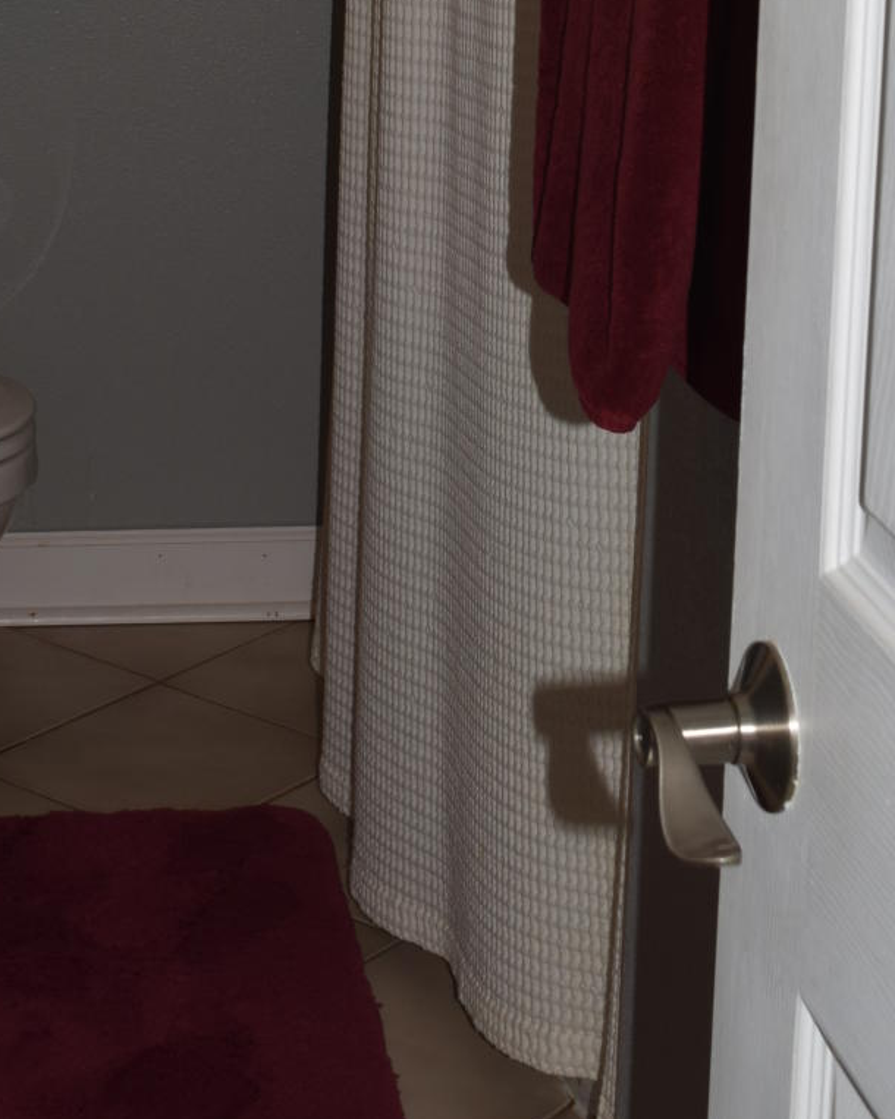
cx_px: 523
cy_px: -163
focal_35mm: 92
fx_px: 3055
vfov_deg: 19.7
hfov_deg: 16.7
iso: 100
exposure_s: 1/60
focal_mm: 25
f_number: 8
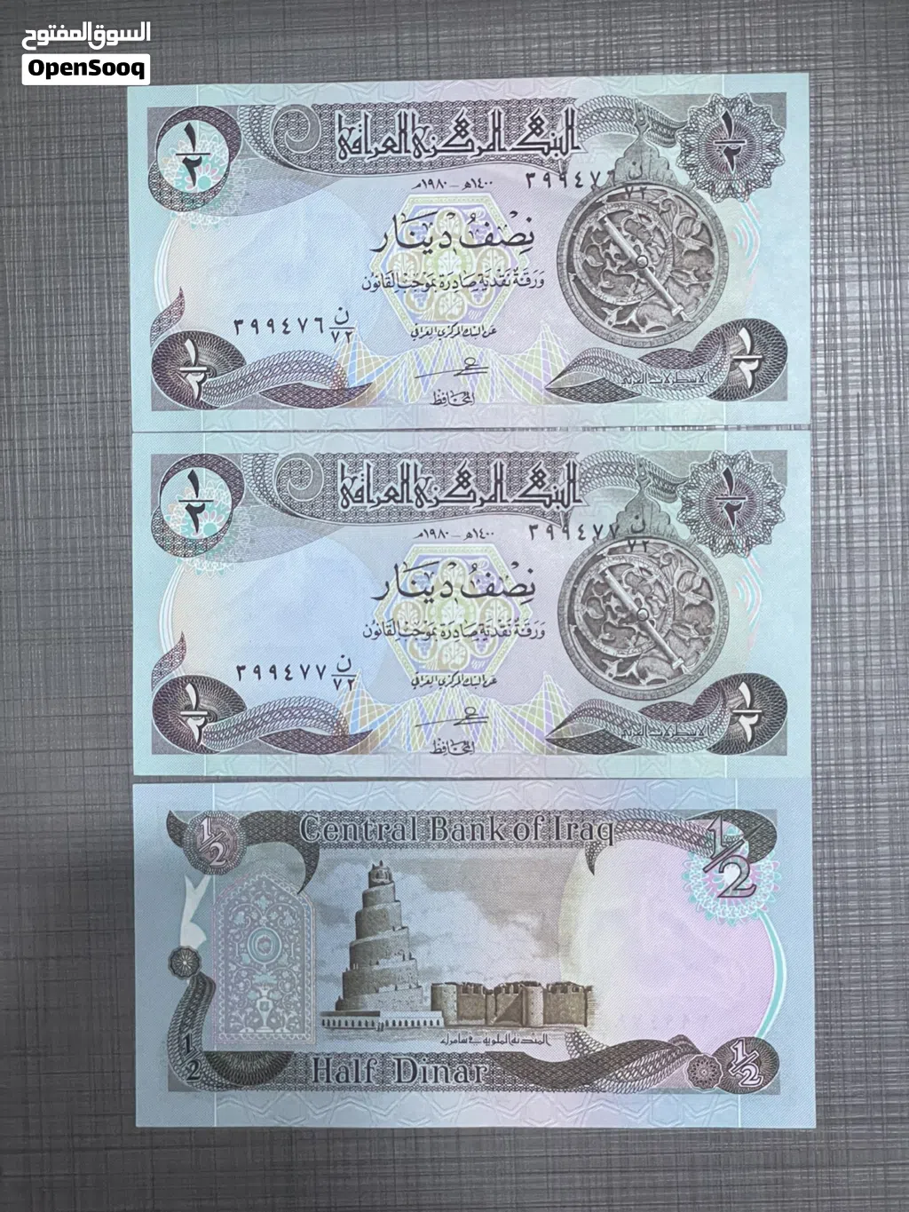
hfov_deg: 28.0
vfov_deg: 36.8
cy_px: 606
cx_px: 454
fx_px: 1820
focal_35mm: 52
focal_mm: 6
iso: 200
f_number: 2
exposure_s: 1/50
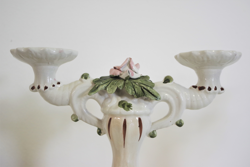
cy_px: 84
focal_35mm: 57
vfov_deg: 23.8
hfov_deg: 35.1
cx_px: 125
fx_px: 396
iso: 200
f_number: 4.5
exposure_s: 1/80
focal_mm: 37.5
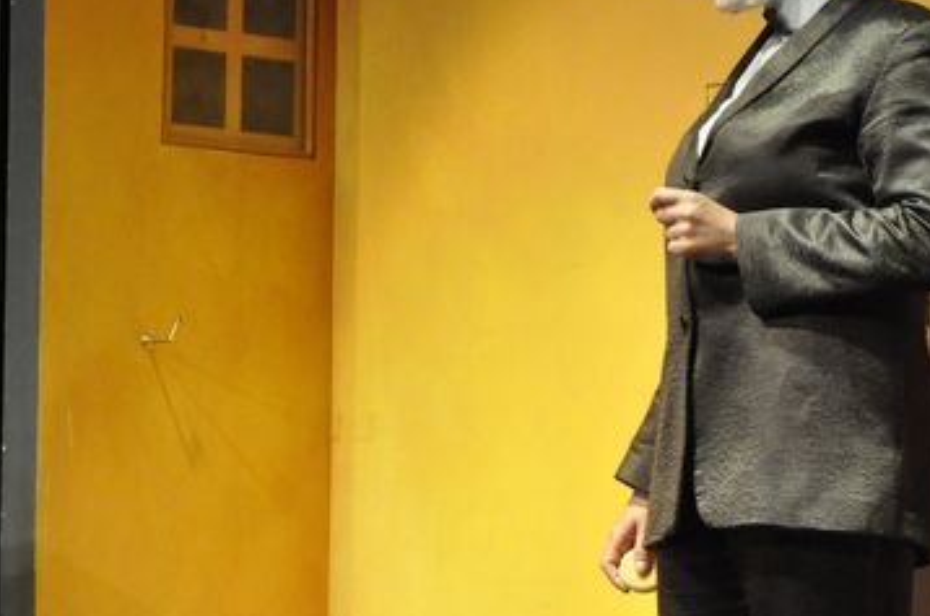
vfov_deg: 4.8
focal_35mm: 285
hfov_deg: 7.2
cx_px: 114
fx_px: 7349
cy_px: 243
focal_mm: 85
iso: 3200
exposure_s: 1/250
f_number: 8
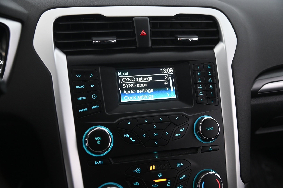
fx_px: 298
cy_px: 94
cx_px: 142
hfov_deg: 50.7
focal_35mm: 38
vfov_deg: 35.0
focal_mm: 38
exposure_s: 1/20
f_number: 4
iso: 2000
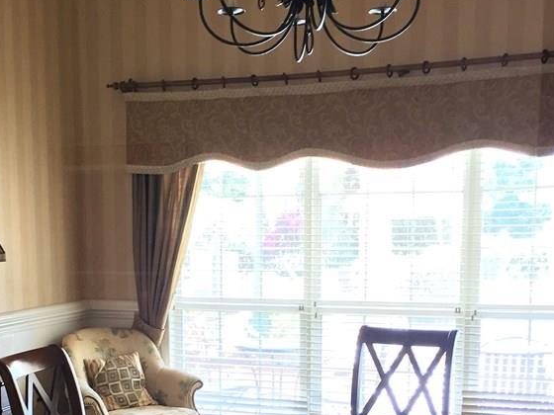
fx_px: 848
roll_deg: +0.5
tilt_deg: -7.6
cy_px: 341
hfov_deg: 35.9
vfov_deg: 26.9
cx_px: 196
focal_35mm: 53
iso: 200
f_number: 2.2
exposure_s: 1/30
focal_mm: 4.15
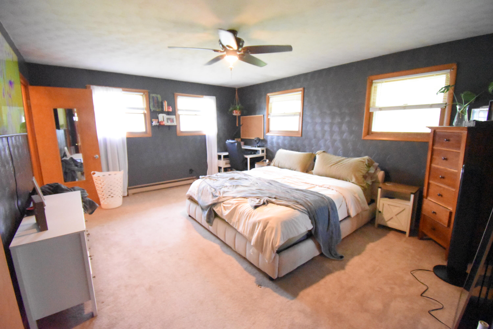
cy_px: 164
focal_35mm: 15
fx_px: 205
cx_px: 246
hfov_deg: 100.4
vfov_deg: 77.3
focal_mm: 10
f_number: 4.5
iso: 12800
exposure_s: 1/100
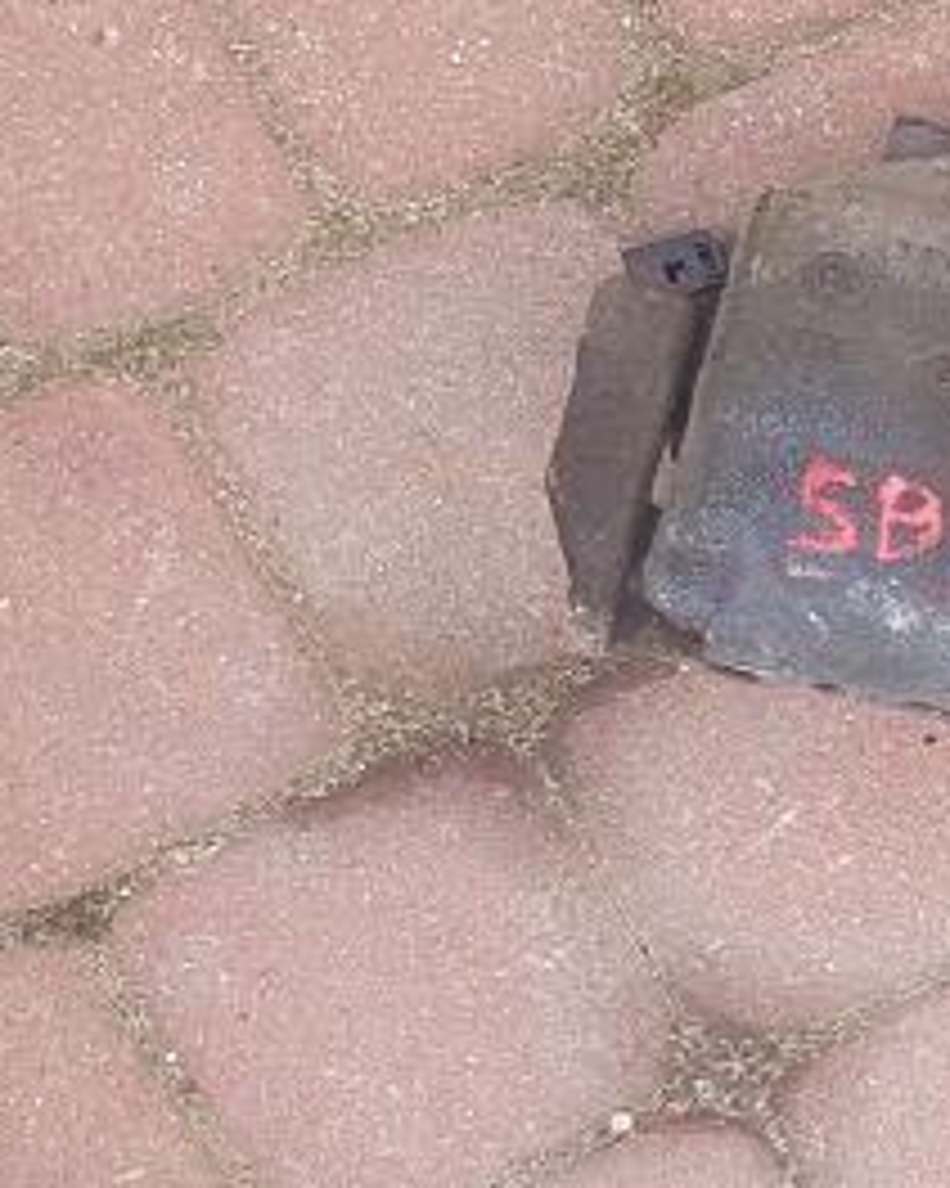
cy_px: 774
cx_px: 1553
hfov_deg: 17.3
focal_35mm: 77
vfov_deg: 24.7
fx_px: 2708
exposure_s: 1/680
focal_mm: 4.2
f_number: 1.7
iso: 50
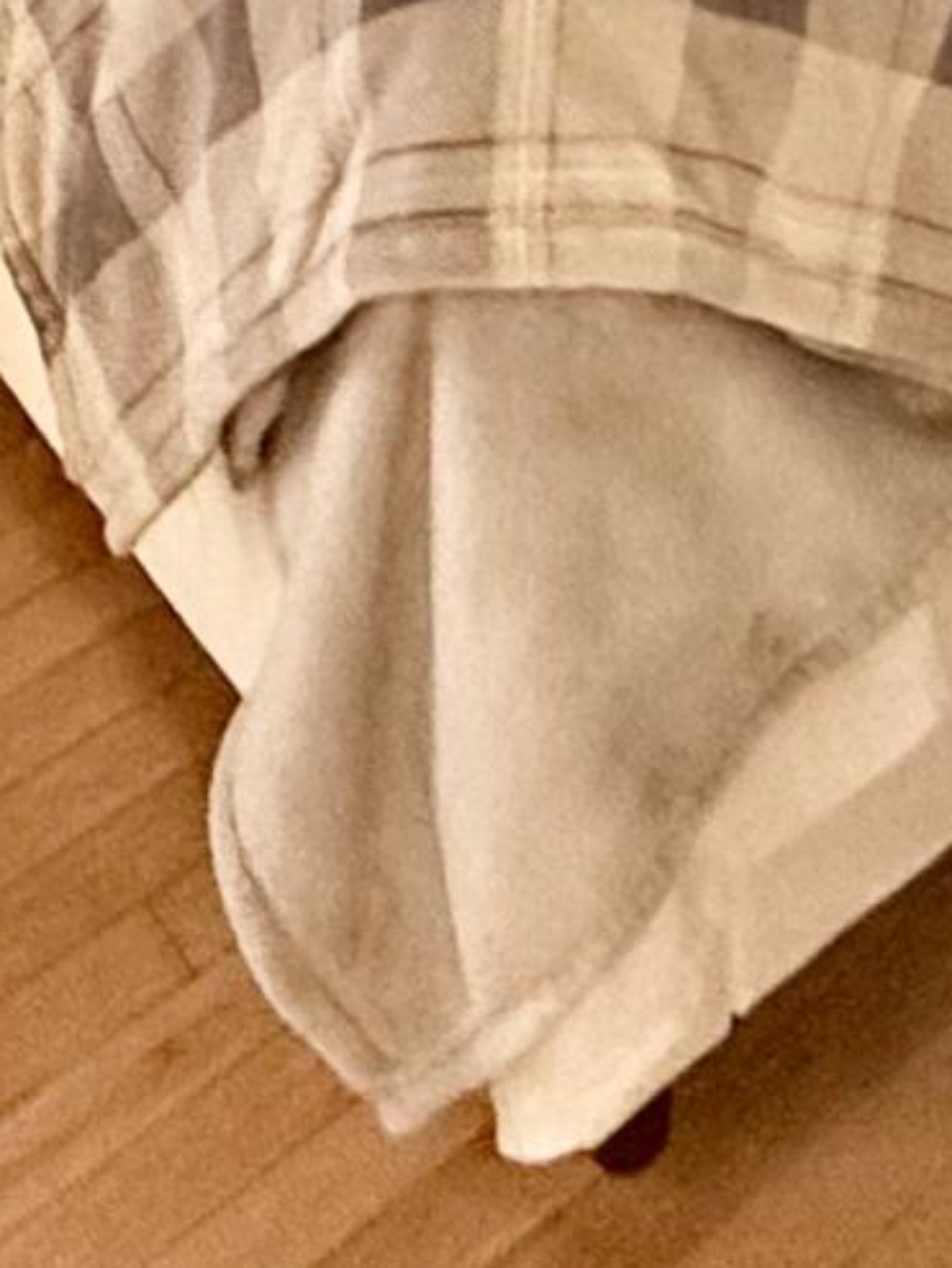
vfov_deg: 16.0
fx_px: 3114
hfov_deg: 16.7
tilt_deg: -9.5
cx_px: 1116
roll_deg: +1.7
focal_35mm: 85
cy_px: -1478
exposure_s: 1/120
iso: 640
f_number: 2.2
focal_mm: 2.22
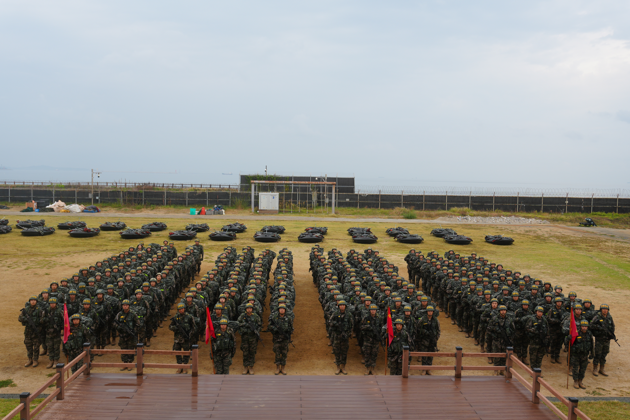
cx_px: 315
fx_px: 630
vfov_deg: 36.9
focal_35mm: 36
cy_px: 210
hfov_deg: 53.1
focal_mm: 24
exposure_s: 1/200
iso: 100
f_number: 5
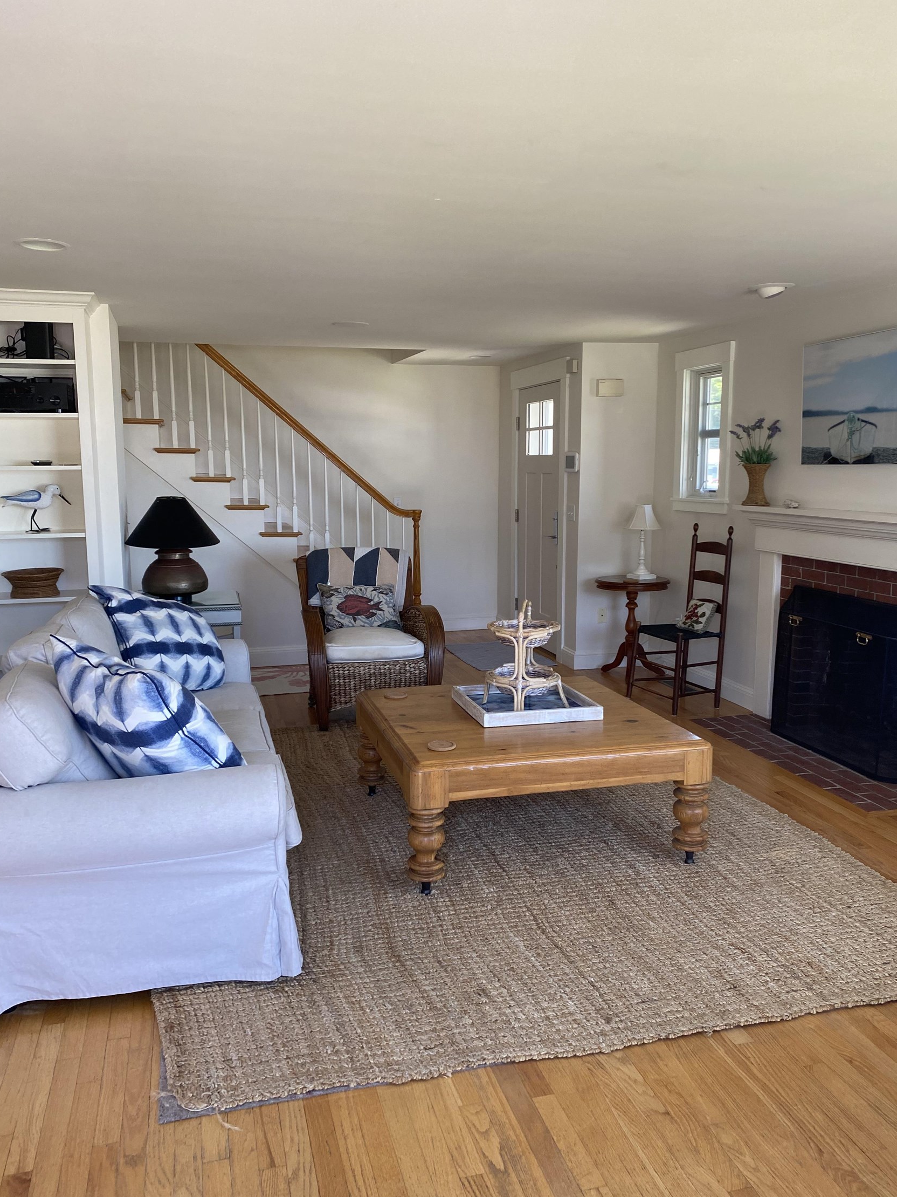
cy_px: 595
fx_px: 933
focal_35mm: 27
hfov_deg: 51.3
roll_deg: +0.5
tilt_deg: -7.4
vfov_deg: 65.3
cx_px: 451
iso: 100
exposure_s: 1/122
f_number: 1.8
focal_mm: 4.25
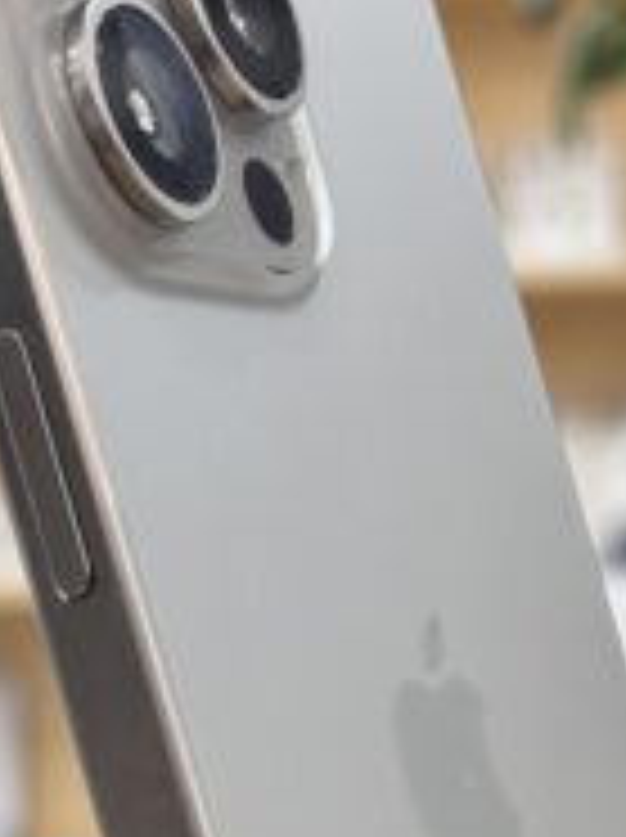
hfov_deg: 10.0
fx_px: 3577
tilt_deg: -4.4
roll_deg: +0.4
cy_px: 889
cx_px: 441
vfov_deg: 13.1
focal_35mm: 148
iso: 80
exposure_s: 1/50
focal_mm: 6.76
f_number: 1.78
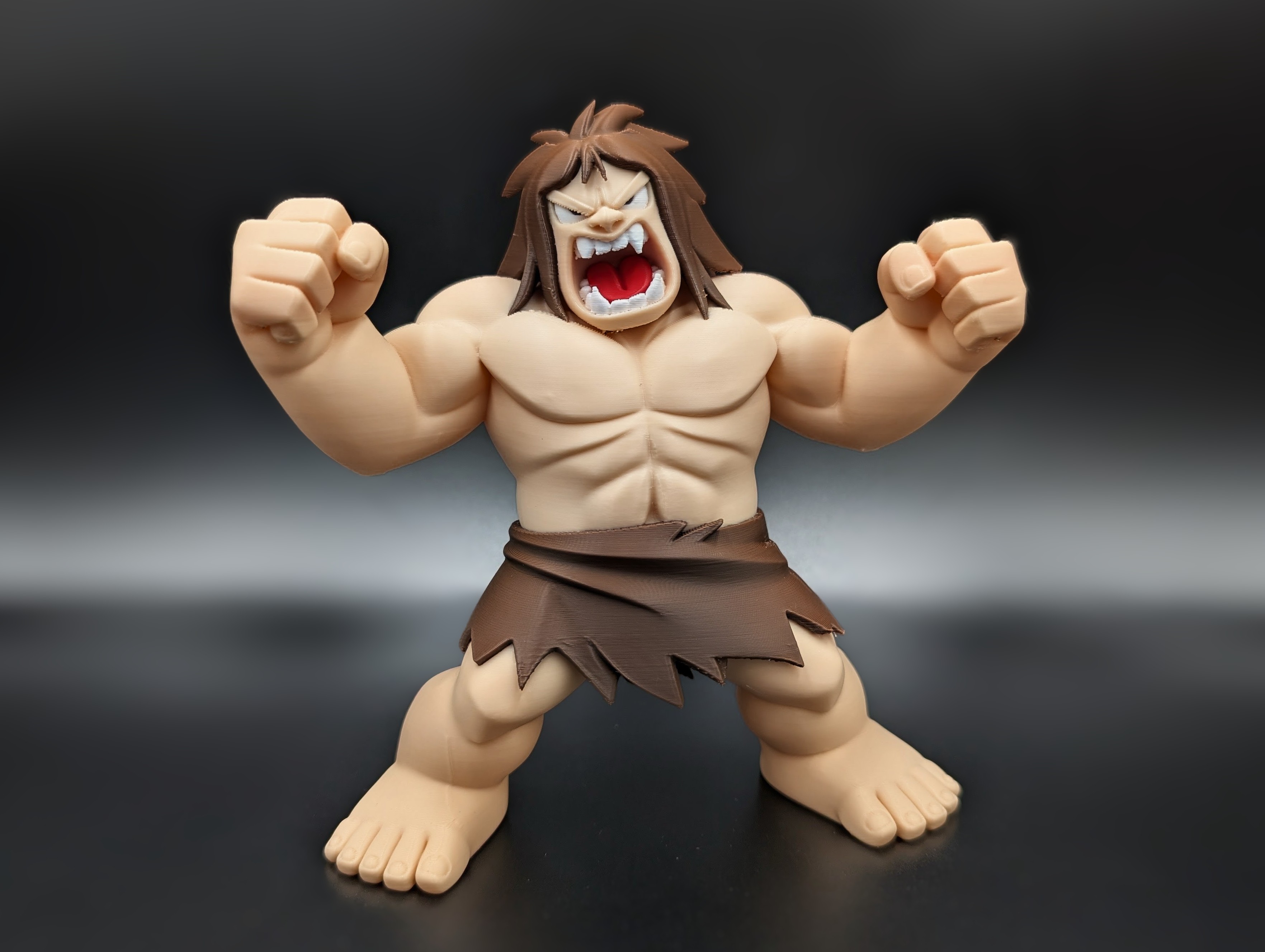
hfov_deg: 71.5
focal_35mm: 24
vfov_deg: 56.9
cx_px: 632
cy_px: 476
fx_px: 878
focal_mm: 6.9
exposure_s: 1/24
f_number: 1.68
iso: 54
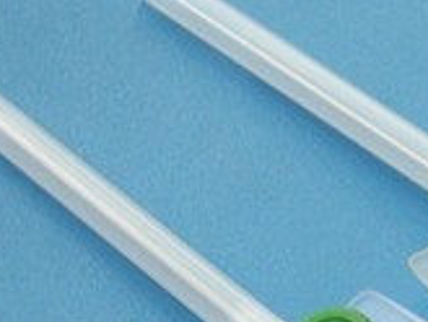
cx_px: 547
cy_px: 196
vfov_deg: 10.7
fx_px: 1720
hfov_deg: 13.7
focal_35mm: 139
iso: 200
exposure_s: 1/25.2
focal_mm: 7.6
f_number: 3.1
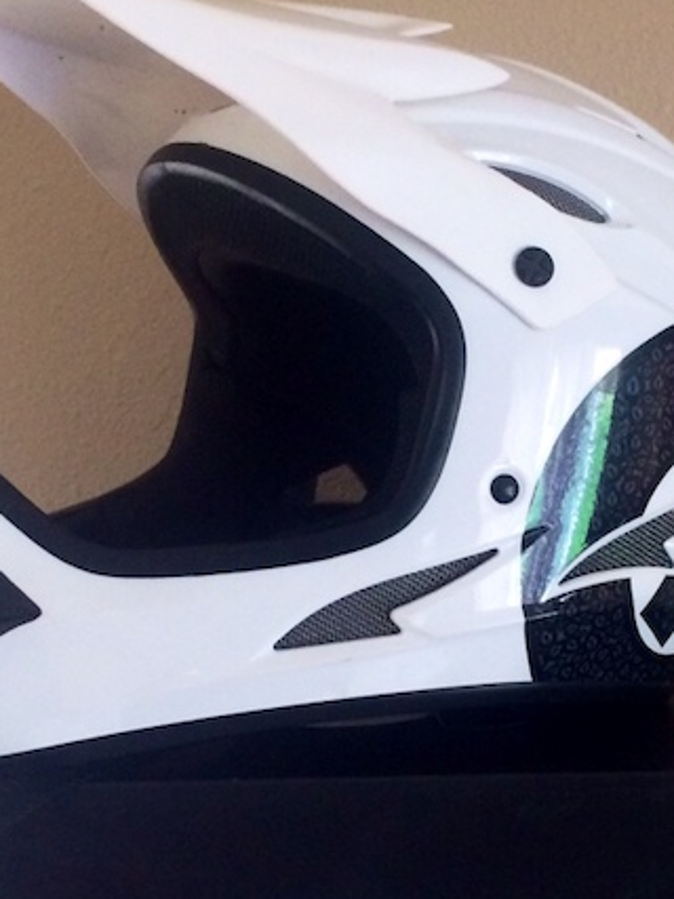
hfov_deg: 20.3
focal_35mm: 72
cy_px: 537
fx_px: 1870
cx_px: 470
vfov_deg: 27.0
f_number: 2.2
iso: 160
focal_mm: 4.12
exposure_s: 1/30
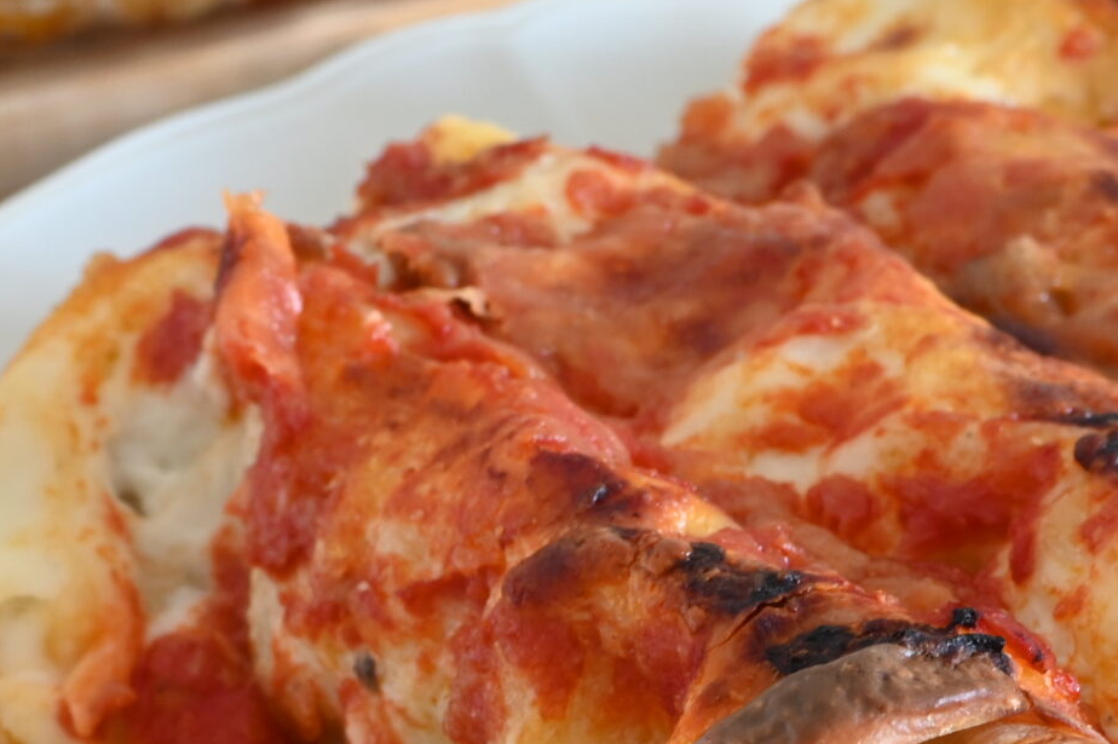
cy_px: 507
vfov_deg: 9.5
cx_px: 1061
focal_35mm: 144
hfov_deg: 14.1
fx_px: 4469
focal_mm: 35
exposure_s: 1/1.6
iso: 250
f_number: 10
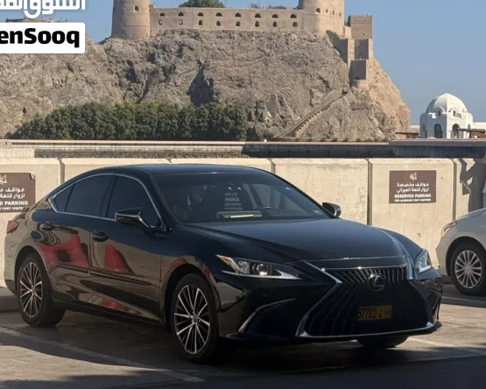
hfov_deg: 34.7
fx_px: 777
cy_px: 180
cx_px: 217
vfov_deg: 28.1
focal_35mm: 54
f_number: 1.78
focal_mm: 6.76
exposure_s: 1/6536
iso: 100
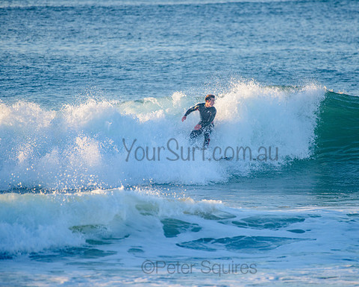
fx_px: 6015
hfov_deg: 3.4
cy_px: 144
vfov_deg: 2.7
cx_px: 199
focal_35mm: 566
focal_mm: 500
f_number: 5.6
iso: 450
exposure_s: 1/1250
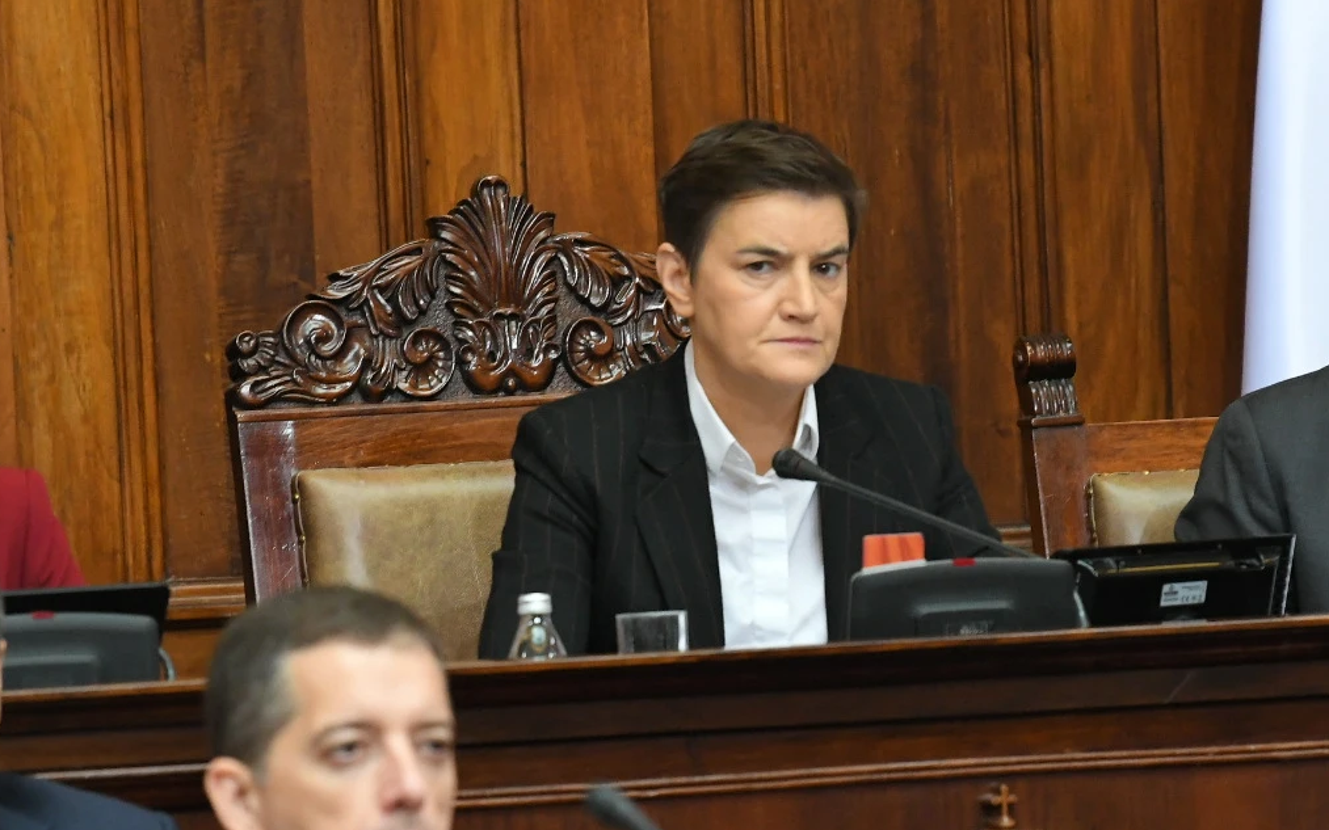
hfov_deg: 4.3
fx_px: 17710
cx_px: 802
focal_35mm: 489
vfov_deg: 2.7
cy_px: 488
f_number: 4
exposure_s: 1/320
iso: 3200
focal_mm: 200
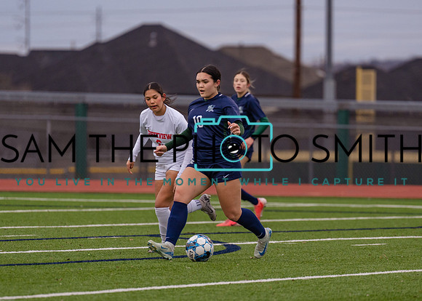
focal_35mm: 407
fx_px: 4881
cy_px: 169
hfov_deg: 5.0
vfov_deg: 3.5
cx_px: 228
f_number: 4
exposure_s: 1/1600
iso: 800
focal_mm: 280
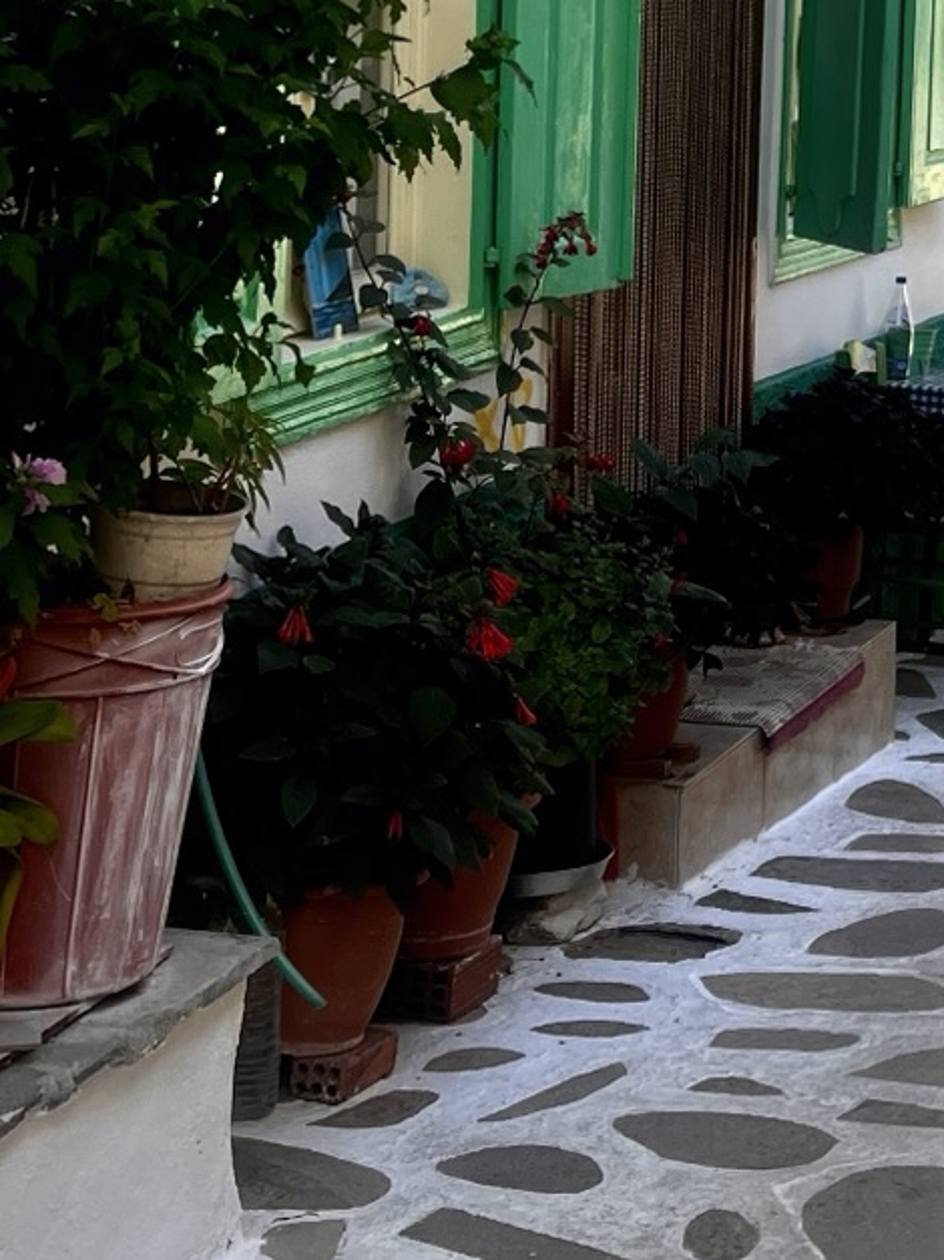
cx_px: 1199
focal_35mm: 83
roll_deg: +0.6
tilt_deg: +4.1
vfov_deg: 21.5
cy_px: -326
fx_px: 3019
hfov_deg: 16.8
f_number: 1.6
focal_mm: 5.1
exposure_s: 1/852
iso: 50
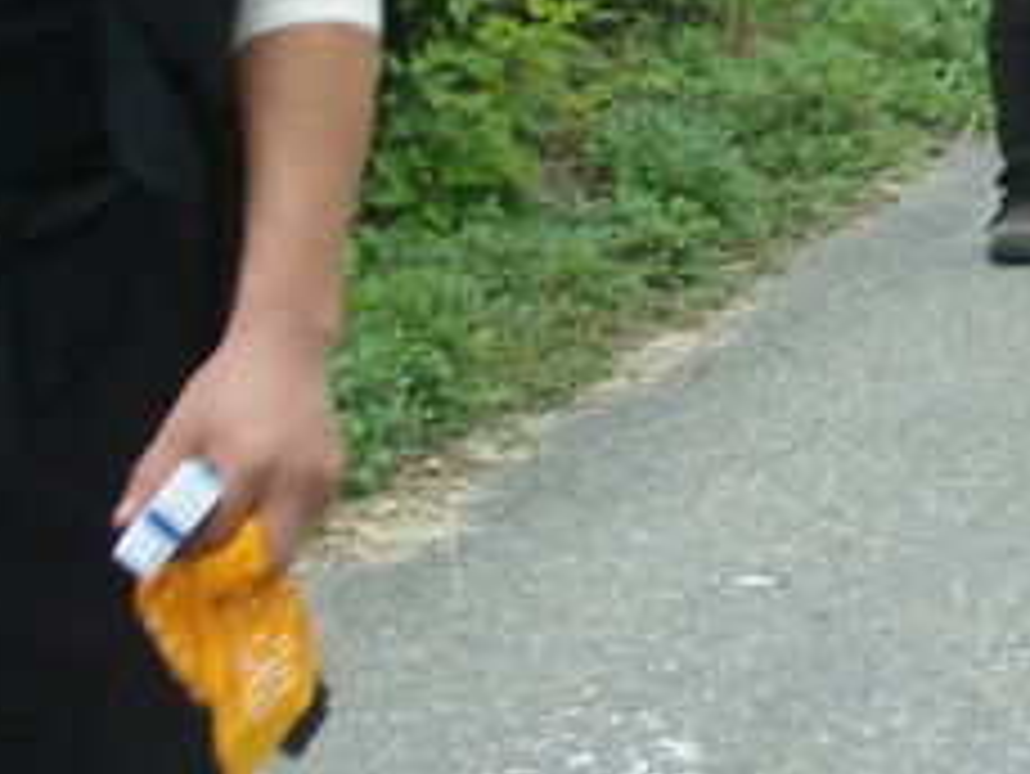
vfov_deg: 8.6
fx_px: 5061
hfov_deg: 11.2
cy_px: -374
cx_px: 1547
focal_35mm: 170
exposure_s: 1/125
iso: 80
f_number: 2.8
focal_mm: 7.8
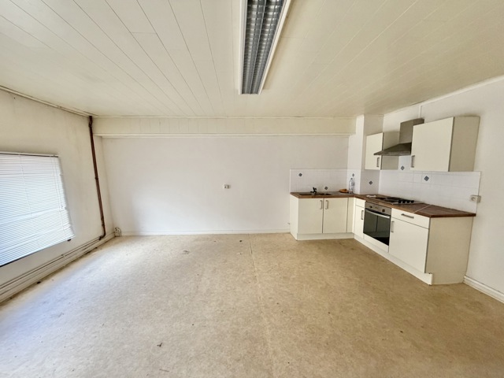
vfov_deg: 85.7
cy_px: 189
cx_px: 252
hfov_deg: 102.1
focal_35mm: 14
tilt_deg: -6.3
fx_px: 204
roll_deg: +0.6
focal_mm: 2.22
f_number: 2.2
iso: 320
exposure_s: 1/64
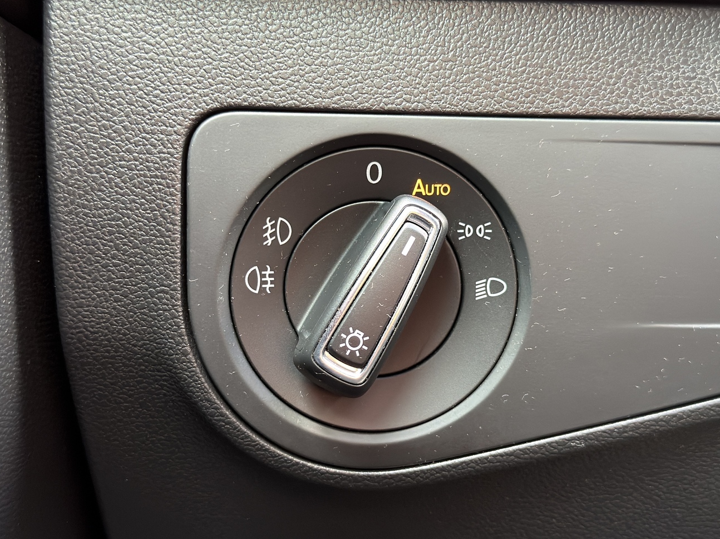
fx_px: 1019
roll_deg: -0.5
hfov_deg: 38.9
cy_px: 298
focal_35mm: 49
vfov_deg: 29.6
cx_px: 361
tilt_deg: -3.0
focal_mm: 6.76
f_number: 1.78
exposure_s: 1/33
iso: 500
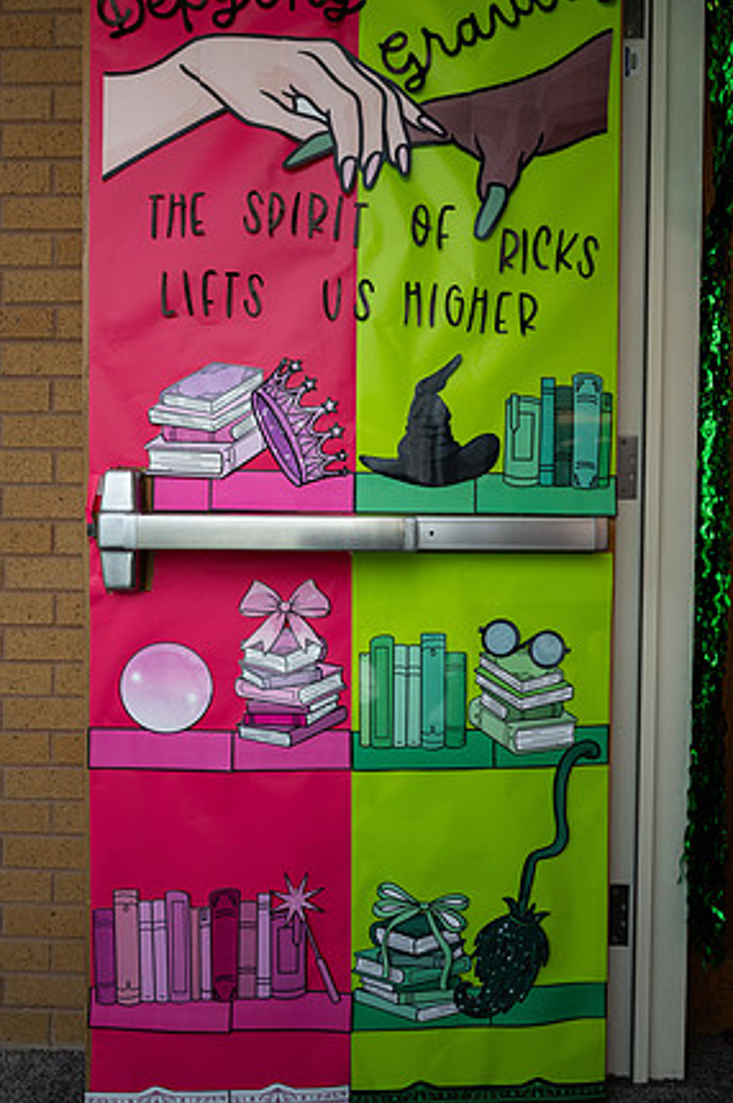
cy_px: 539
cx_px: 374
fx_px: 673
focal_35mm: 22
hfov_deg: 57.1
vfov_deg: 78.6
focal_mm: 21
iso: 320
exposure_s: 1/800
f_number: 2.8
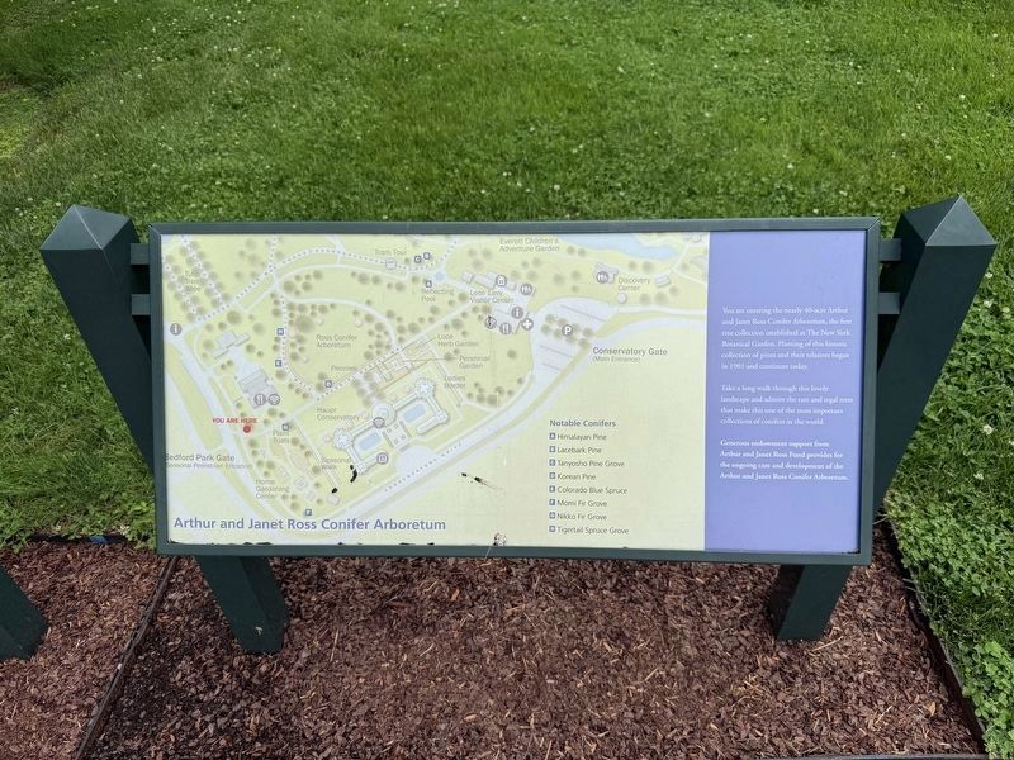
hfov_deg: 71.6
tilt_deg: -42.0
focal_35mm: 24
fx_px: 703
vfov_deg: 56.8
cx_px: 507
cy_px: 380
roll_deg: +3.6
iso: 80
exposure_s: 1/3425
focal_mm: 6.76
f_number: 1.78
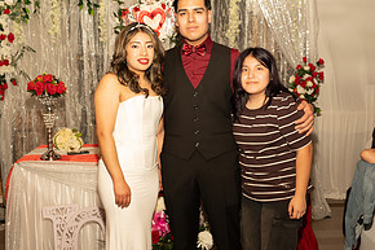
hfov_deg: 41.1
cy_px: 173
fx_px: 500
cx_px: 176
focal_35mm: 48
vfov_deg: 27.8
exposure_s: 1/80
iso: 500
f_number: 5.6
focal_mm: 24
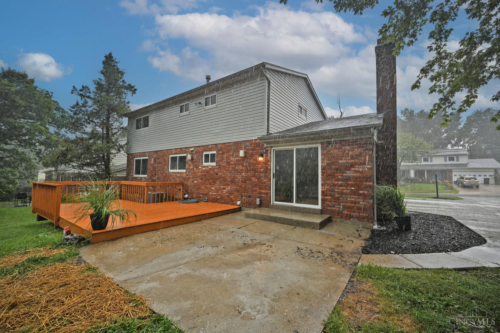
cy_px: 166
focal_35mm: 14
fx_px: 201
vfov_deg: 79.2
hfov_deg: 102.3
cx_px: 250
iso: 200
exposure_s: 1/250
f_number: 4.5
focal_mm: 14.5
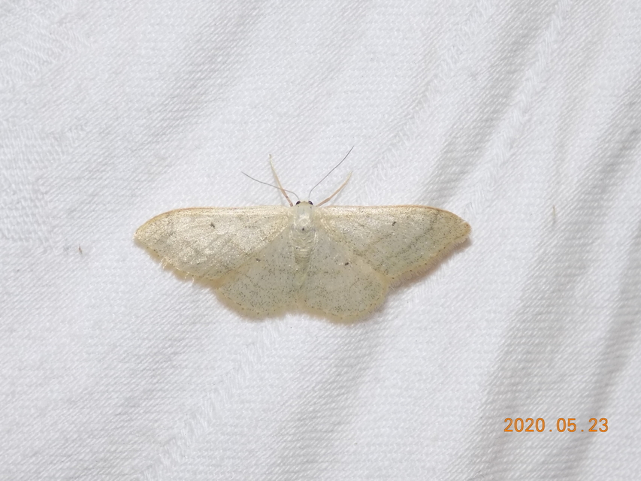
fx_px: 2185
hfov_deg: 16.7
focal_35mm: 118
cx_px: 320
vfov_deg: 12.6
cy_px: 240
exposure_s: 1/30
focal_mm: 20.9
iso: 200
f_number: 4.8
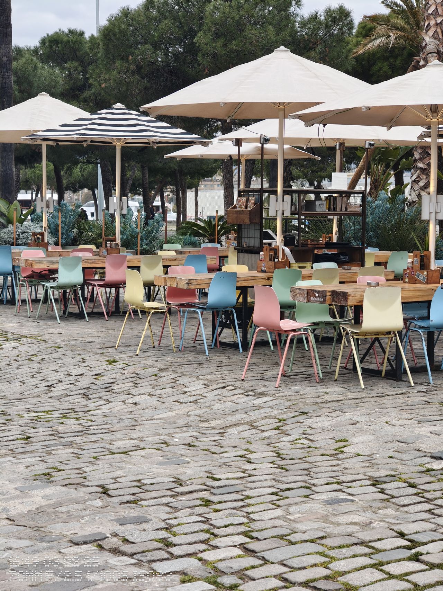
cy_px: 296
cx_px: 222
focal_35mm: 70
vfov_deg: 27.8
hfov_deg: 21.0
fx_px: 1195
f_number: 2.55
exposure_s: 1/100
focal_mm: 13.3
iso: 83
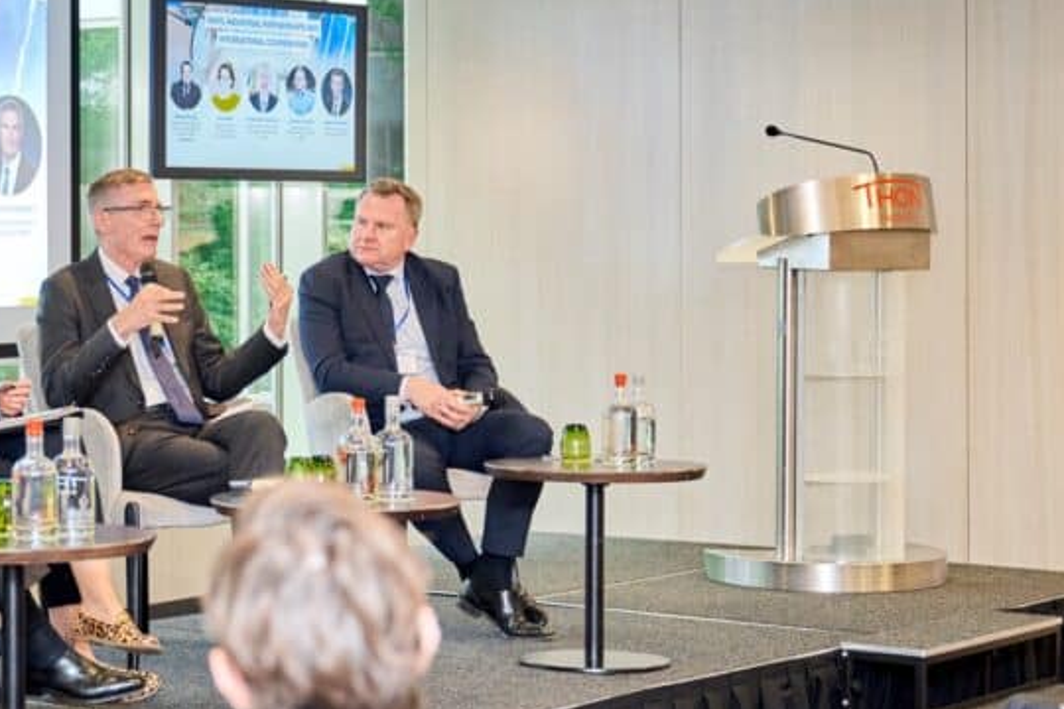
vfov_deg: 15.0
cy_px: 478
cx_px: 189
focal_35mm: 91
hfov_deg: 22.0
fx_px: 2689
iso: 1600
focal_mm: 48
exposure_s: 1/200
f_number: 2.8
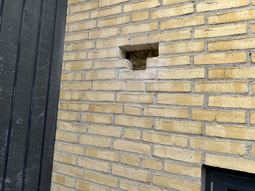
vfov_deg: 56.8
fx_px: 177
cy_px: 96
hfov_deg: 71.6
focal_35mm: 24
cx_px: 128
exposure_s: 1/1009
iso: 80
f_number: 1.78
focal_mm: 6.86
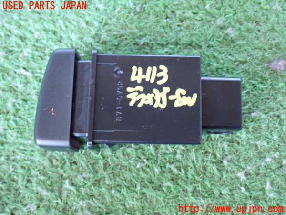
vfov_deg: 30.9
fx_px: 388
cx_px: 143
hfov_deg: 40.4
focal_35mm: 47
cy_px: 108
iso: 800
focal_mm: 8.4
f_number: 3.1
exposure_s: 1/25
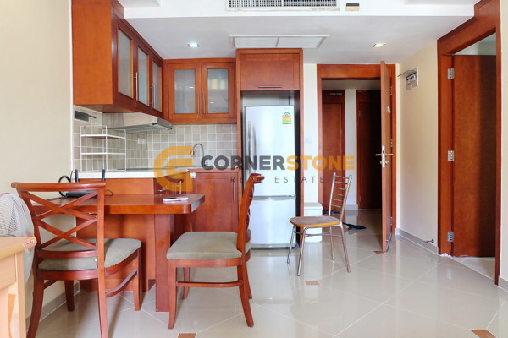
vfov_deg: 53.1
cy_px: 169
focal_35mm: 24
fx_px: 339
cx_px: 254
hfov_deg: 73.7
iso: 1250
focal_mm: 16
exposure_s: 1/60
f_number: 3.5
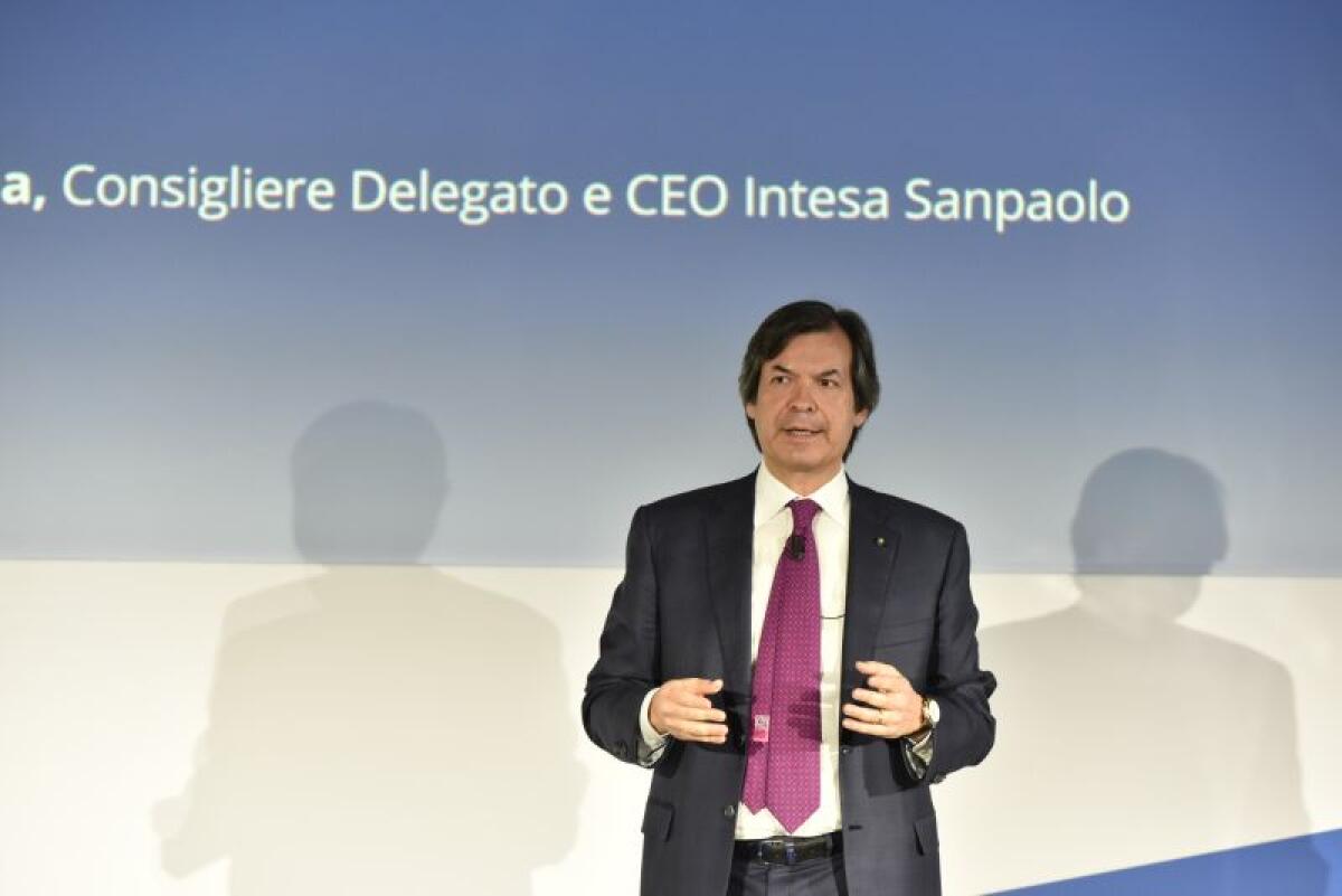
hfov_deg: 13.2
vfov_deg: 8.9
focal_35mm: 155
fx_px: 5780
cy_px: 448
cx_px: 671
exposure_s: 1/160
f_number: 2.8
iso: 2500
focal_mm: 155
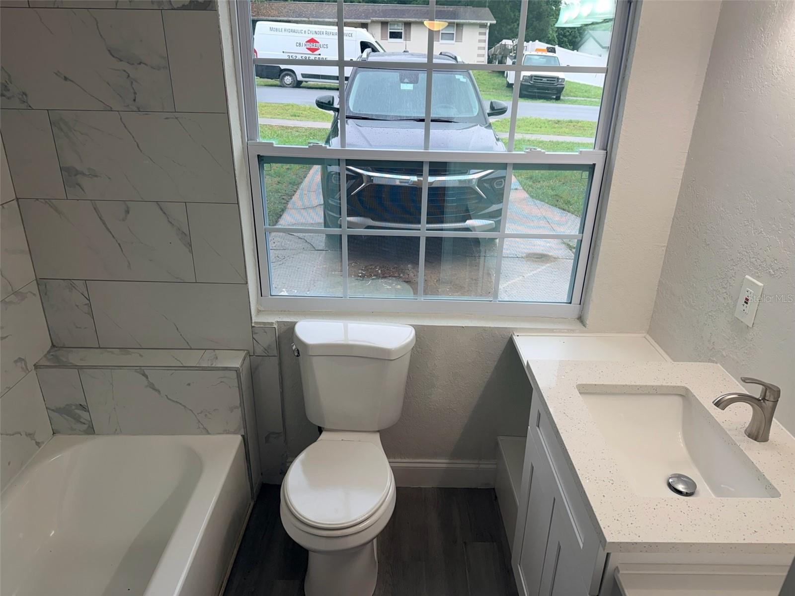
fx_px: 551
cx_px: 398
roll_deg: -1.1
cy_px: 298
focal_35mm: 24
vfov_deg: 56.8
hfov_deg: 71.6
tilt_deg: -23.0
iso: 64
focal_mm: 6.76
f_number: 1.78
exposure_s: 1/172
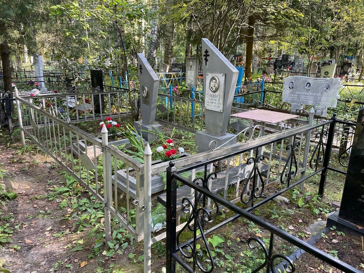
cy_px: 136
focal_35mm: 26
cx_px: 182
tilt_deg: -14.6
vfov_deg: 53.1
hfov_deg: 67.3
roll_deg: +0.7
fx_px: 273
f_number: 1.6
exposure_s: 1/121
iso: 100
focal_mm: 4.2
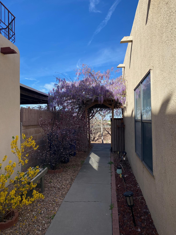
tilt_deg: -1.5
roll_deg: +1.5
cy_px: 118
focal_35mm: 26
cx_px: 88
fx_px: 176
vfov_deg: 67.3
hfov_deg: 53.1
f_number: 1.8
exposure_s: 1/1927
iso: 32
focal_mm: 4.25
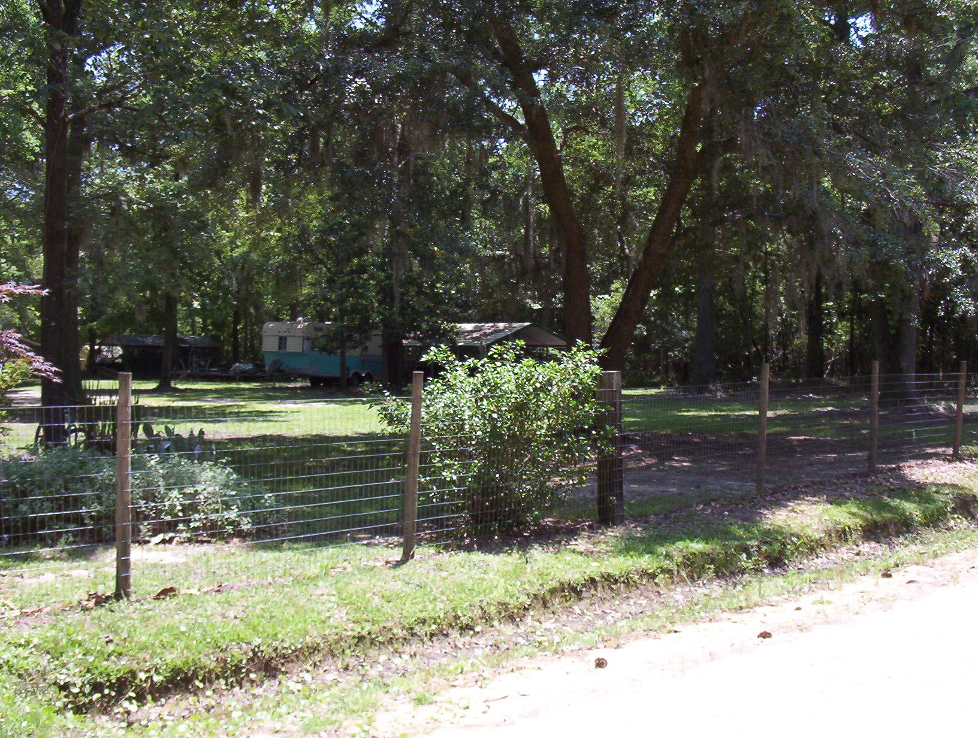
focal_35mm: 39
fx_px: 1104
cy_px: 369
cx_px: 489
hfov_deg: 47.8
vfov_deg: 37.0
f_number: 4.5
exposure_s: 1/214
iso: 100
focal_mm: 6
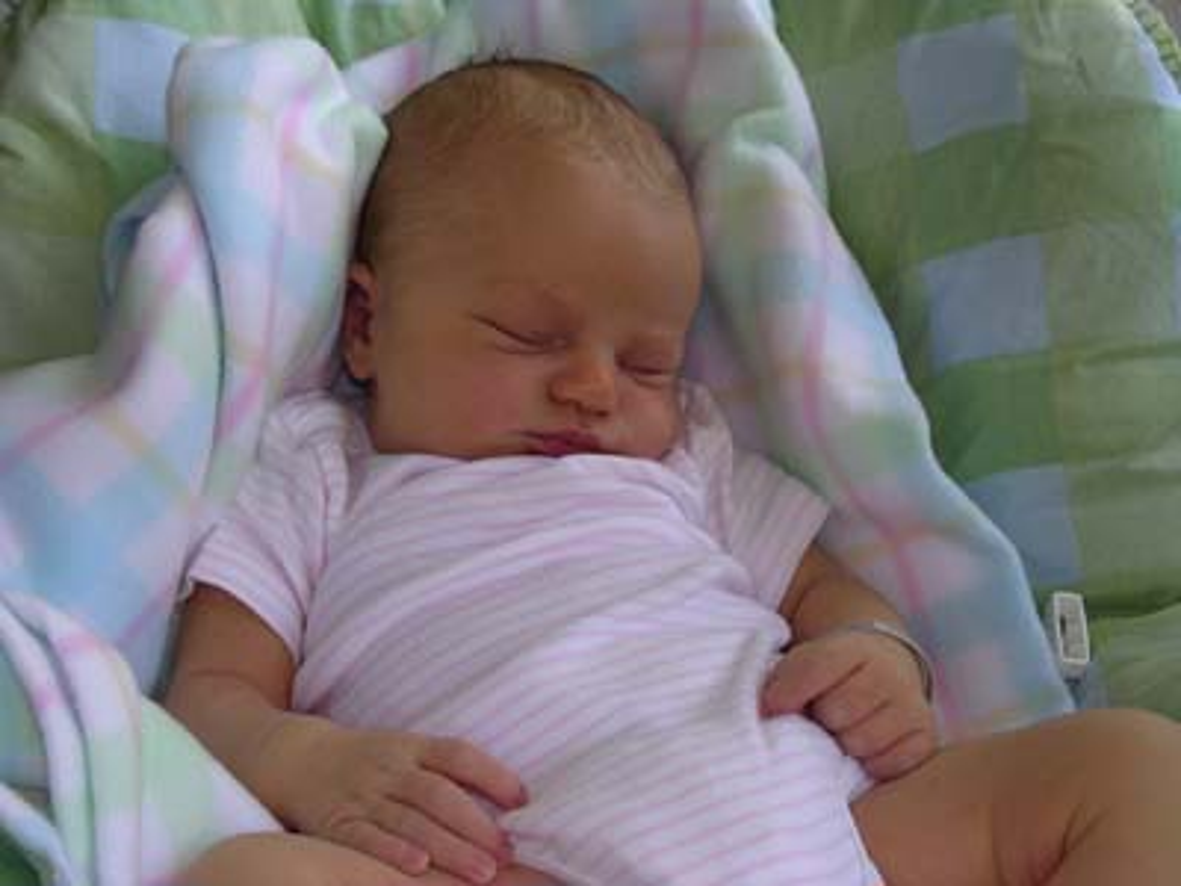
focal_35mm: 49
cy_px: 443
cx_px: 590
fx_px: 1672
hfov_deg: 38.9
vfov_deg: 29.7
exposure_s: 1/30
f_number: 3.1
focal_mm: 7.5
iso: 100
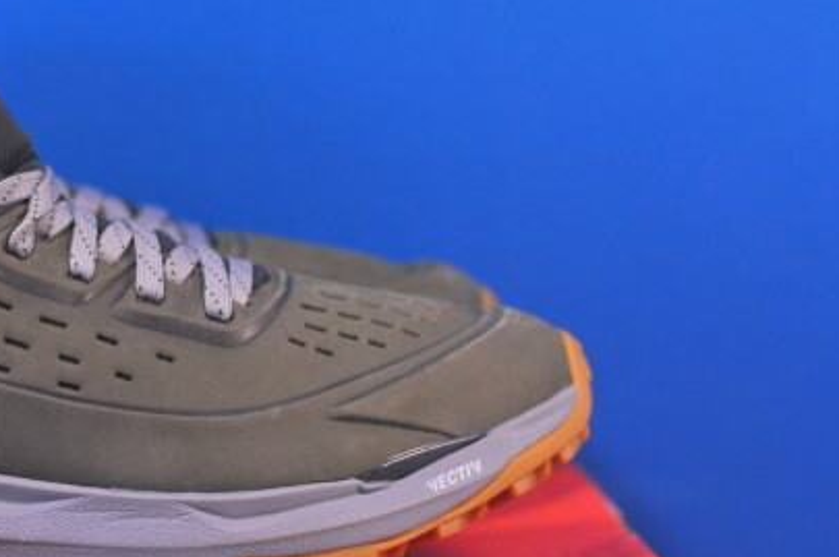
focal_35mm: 148
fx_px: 3445
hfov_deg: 13.7
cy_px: 185
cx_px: 23
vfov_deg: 9.2
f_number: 2.8
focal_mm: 50
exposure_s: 1/320
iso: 250
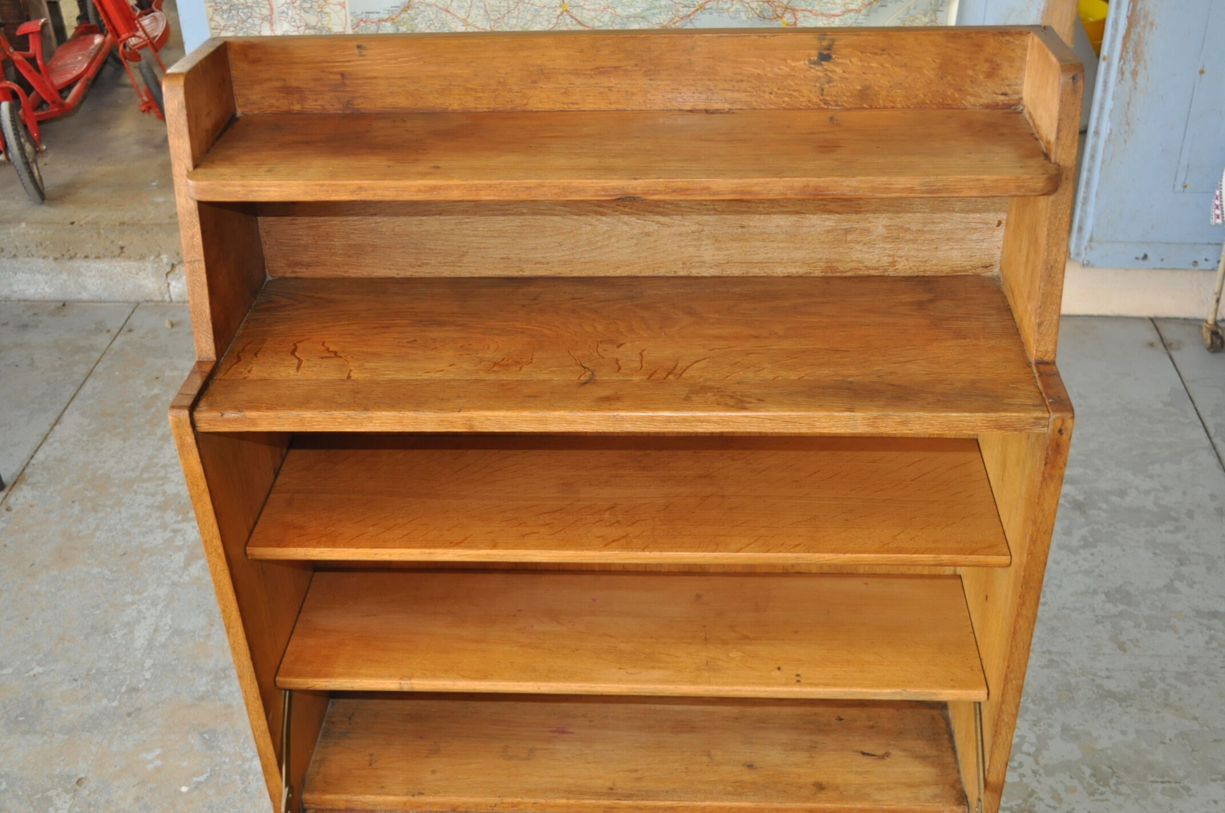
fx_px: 1478
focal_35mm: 44
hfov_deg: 45.0
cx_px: 612
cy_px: 406
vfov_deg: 30.8
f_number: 4.5
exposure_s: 1/60
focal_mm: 29
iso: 800
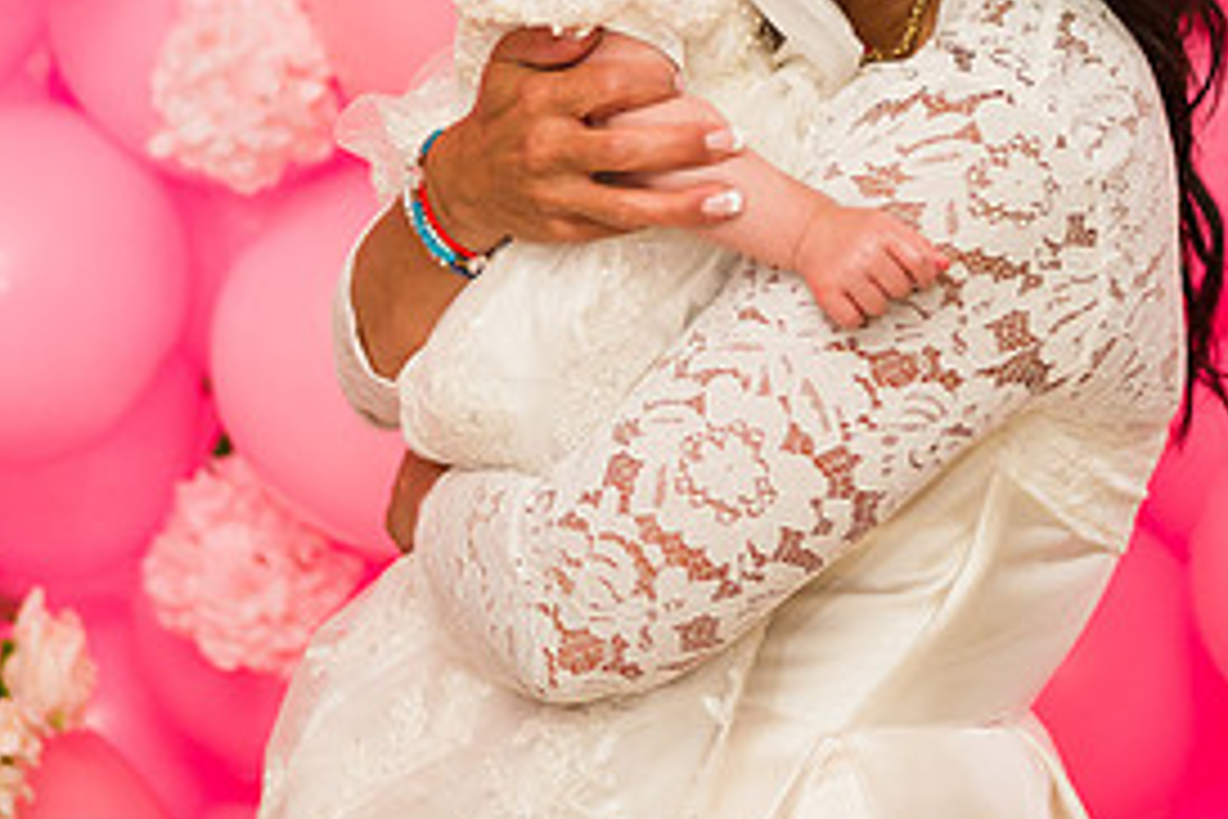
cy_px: -37
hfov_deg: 15.9
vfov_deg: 10.5
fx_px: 4400
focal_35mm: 129
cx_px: 733
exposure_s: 1/200
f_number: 3.2
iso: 800
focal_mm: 55
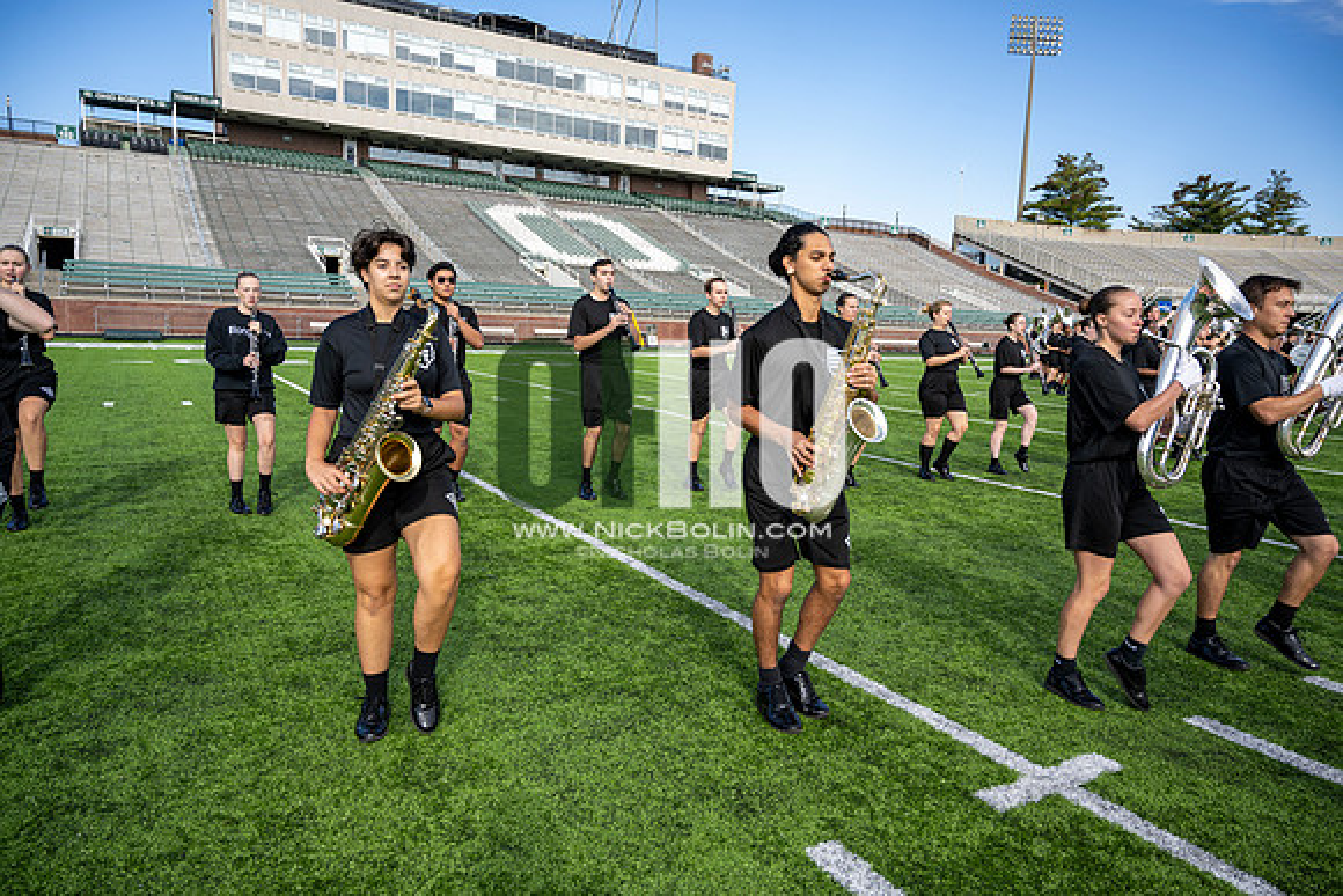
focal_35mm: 24
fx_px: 896
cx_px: 672
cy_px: 448
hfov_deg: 73.7
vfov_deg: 53.2
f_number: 4.5
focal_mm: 24
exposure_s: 1/250
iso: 80
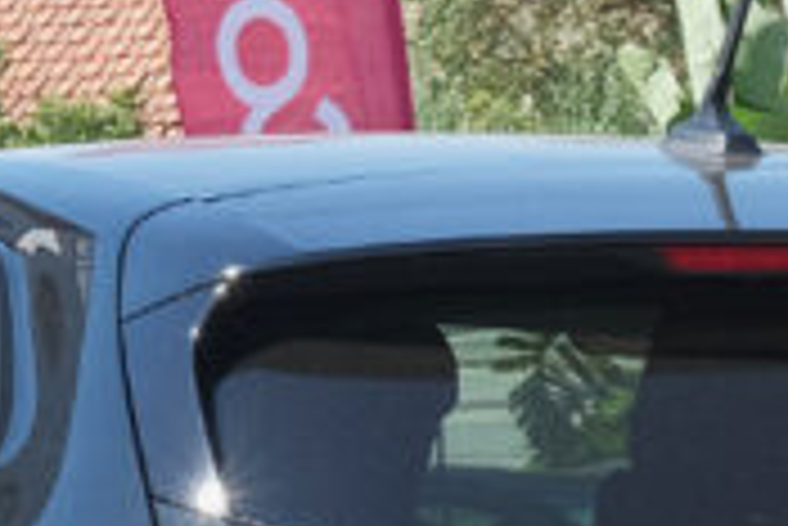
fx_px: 8587
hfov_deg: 5.2
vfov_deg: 3.5
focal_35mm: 392
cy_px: 1000
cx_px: 689
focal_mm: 44.5
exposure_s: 1/125
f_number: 9
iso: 160
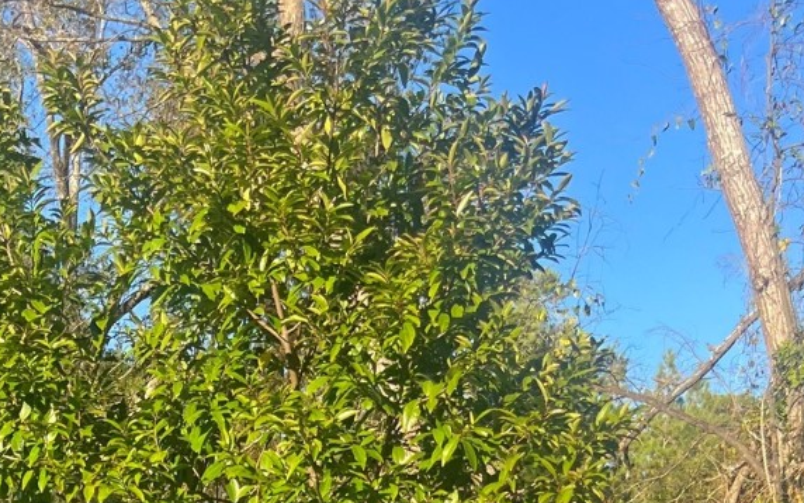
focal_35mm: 74
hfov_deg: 27.3
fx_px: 1622
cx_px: 156
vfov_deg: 14.6
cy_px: 1010
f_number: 1.6
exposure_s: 1/550
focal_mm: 5.1
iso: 50
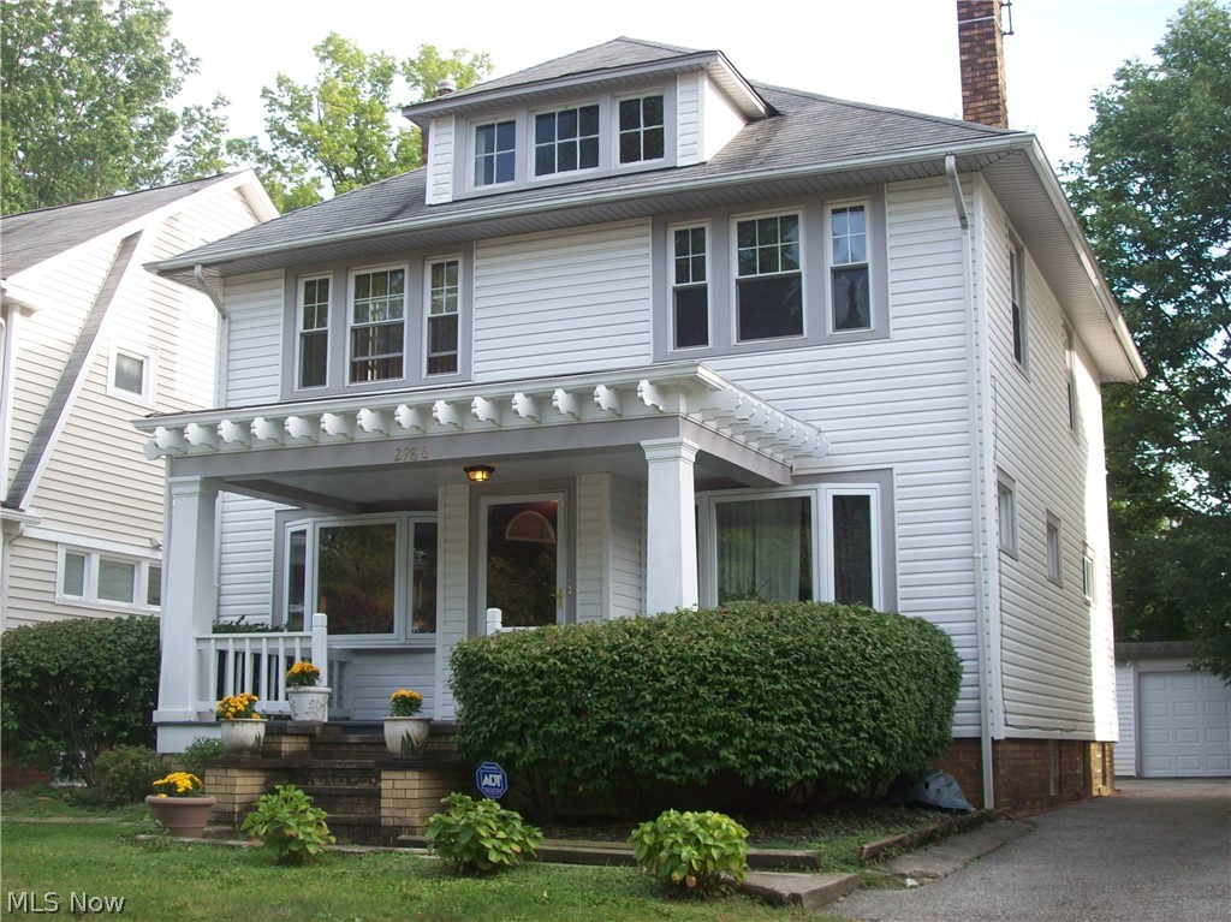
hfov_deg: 42.1
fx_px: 1600
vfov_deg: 32.2
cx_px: 616
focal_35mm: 45
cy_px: 461
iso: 80
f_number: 3
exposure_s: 1/231
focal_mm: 7.6
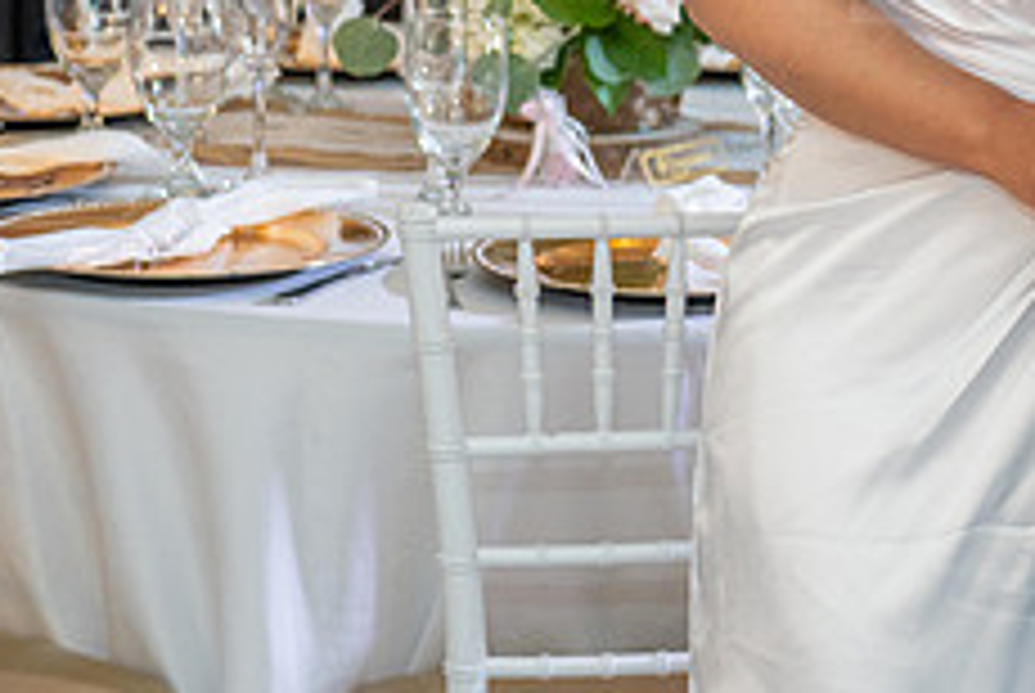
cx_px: 1242
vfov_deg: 9.7
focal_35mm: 141
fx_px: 4059
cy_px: -83
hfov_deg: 14.1
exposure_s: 1/160
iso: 800
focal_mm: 56
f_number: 3.5
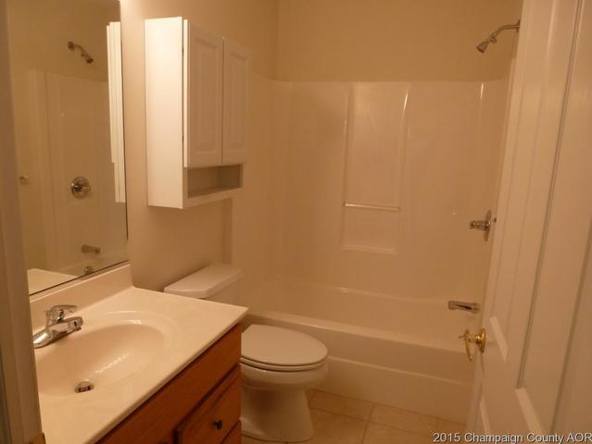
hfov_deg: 71.6
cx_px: 296
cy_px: 222
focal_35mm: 24
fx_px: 411
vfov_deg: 56.9
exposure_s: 1/60
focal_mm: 4.3
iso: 200
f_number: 3.3
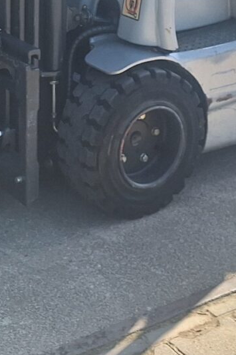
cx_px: 103
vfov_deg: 20.1
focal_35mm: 92
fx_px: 905
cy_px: -120
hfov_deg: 14.9
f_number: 1.8
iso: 40
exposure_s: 1/1111
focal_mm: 5.54
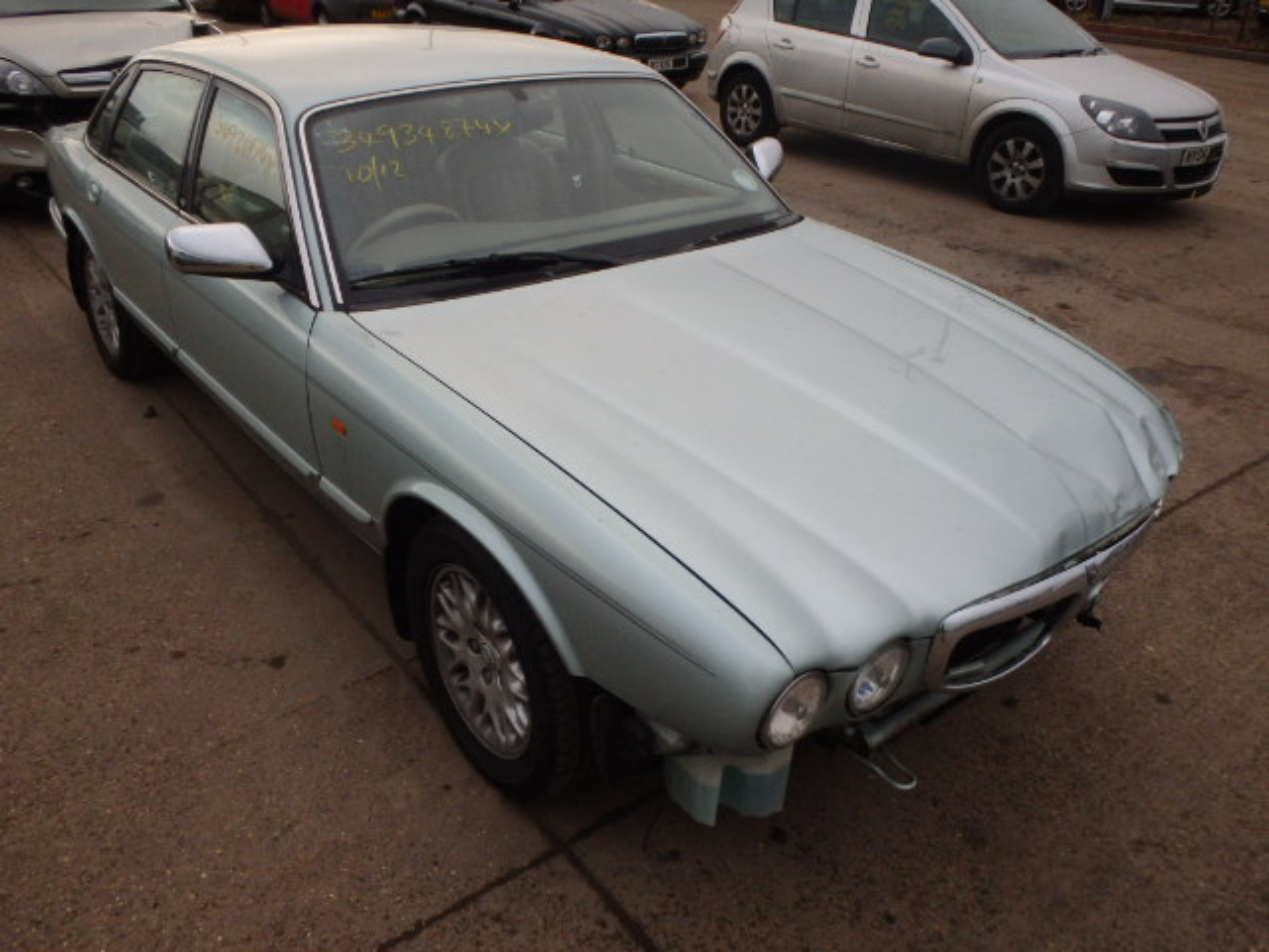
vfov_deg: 49.7
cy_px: 476
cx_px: 634
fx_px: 1026
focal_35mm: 28
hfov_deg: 63.4
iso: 400
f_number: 3.9
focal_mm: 5
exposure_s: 1/200
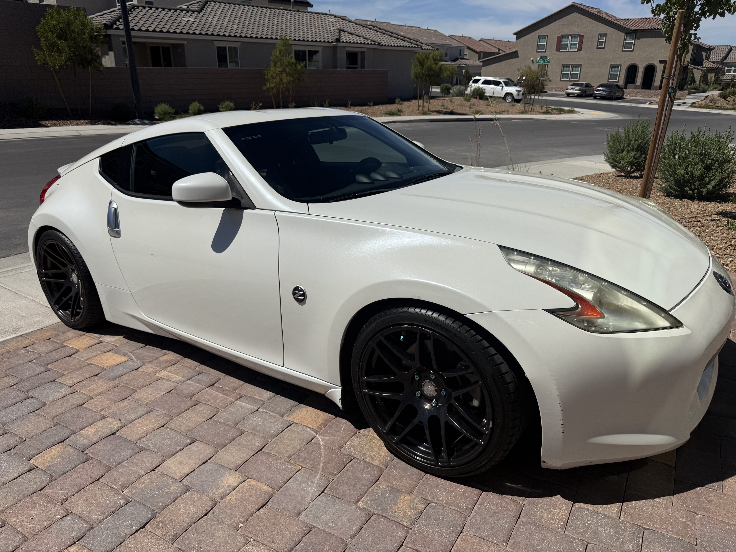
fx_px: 510
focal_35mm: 24
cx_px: 368
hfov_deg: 71.6
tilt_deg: -20.9
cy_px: 276
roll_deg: +0.0
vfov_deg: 56.8
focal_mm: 6.76
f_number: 1.78
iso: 80
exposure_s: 1/14286
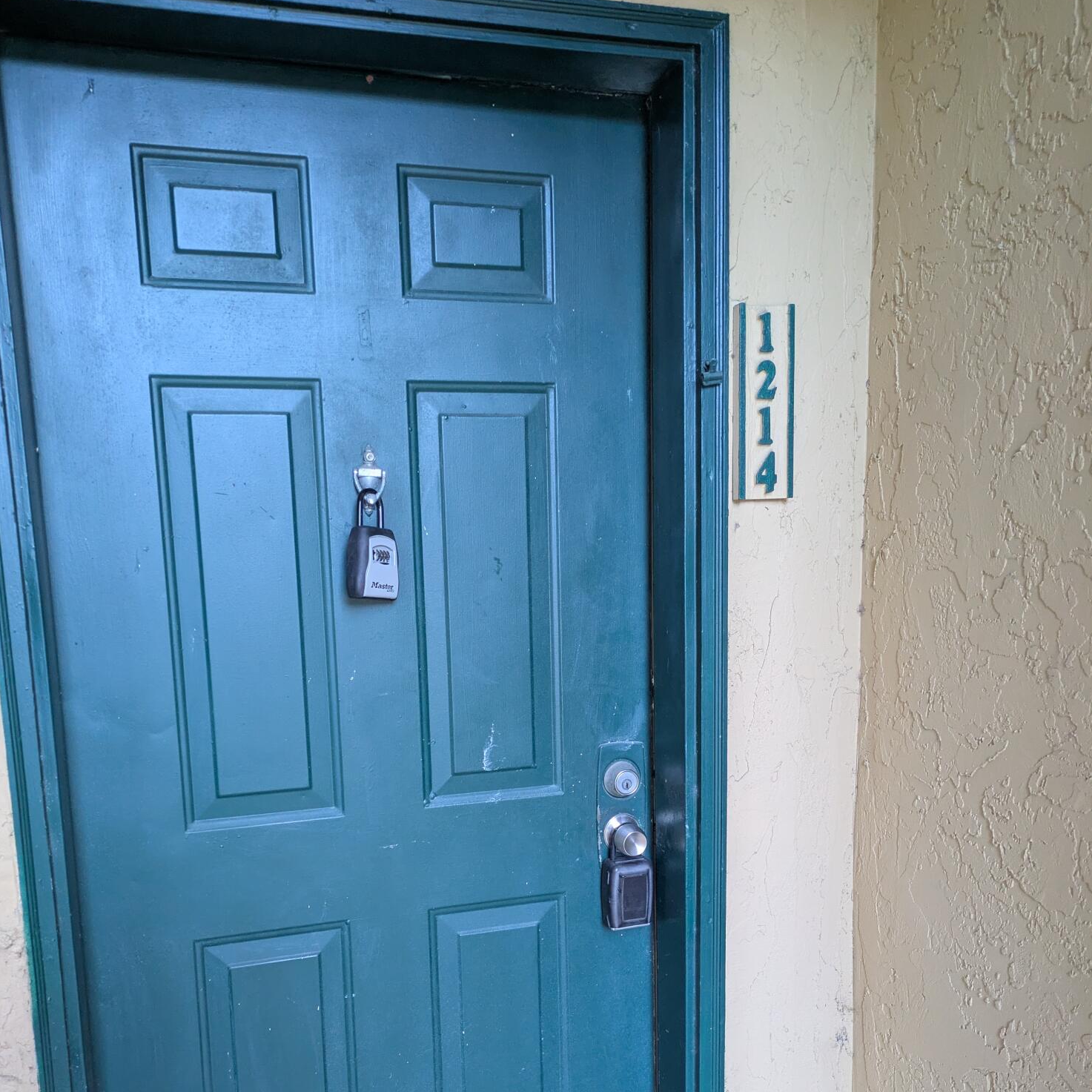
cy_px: 684
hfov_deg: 54.0
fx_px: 1071
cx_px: 543
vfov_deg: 53.4
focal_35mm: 30
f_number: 1.89
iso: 383
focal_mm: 5.43
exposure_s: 1/120
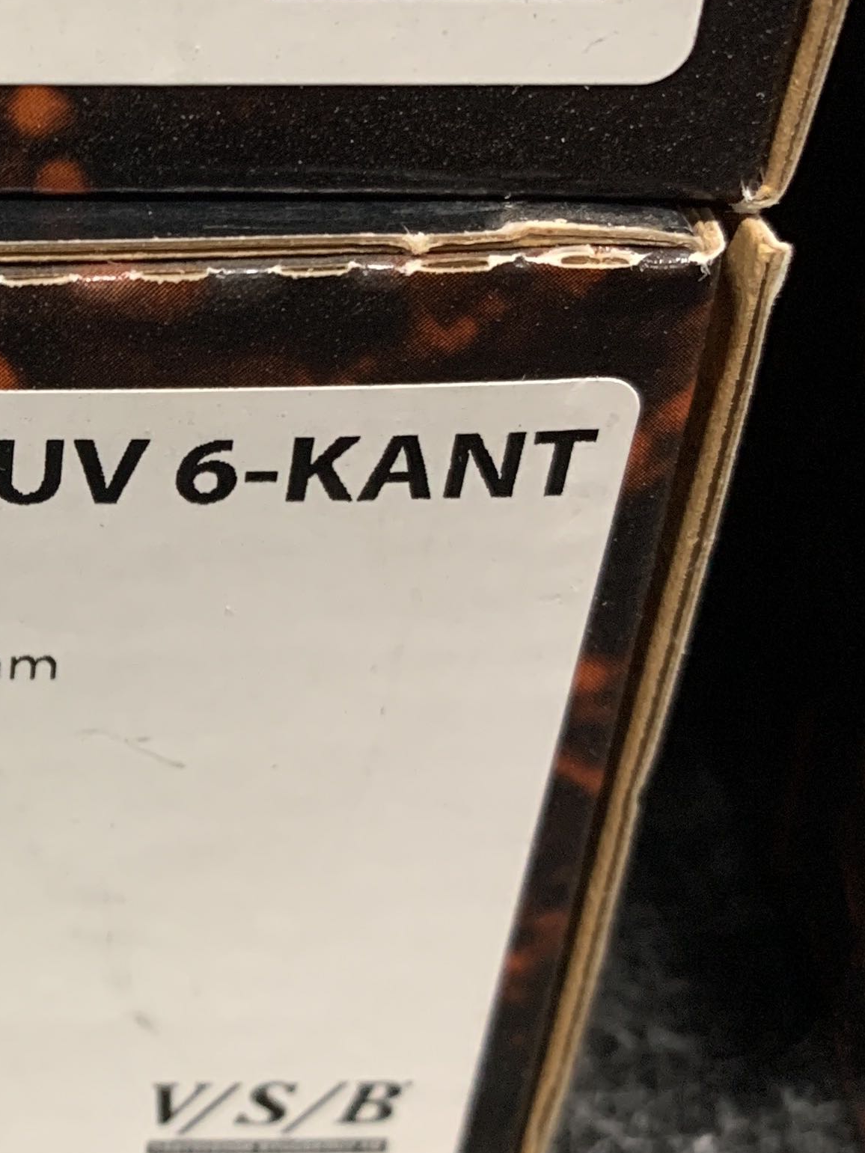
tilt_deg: -38.0
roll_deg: +2.1
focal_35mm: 68
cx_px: -191
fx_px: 2265
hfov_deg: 20.2
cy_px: 565
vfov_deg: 28.6
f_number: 1.8
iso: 200
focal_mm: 4.25
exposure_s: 1/60
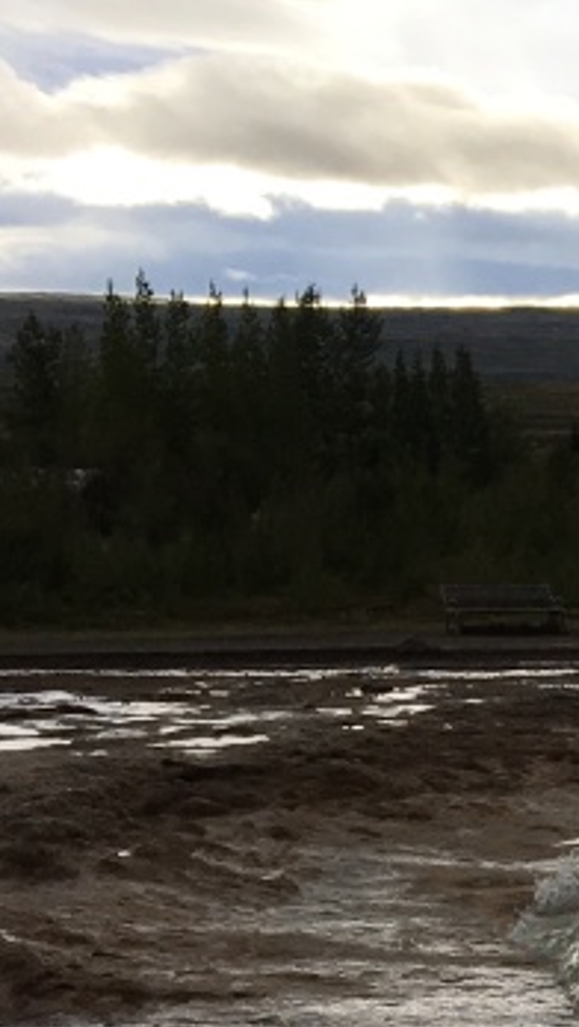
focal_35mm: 124
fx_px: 3381
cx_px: 1456
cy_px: 946
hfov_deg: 8.8
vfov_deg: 17.0
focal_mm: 4.15
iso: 25
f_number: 2.2
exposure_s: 1/420
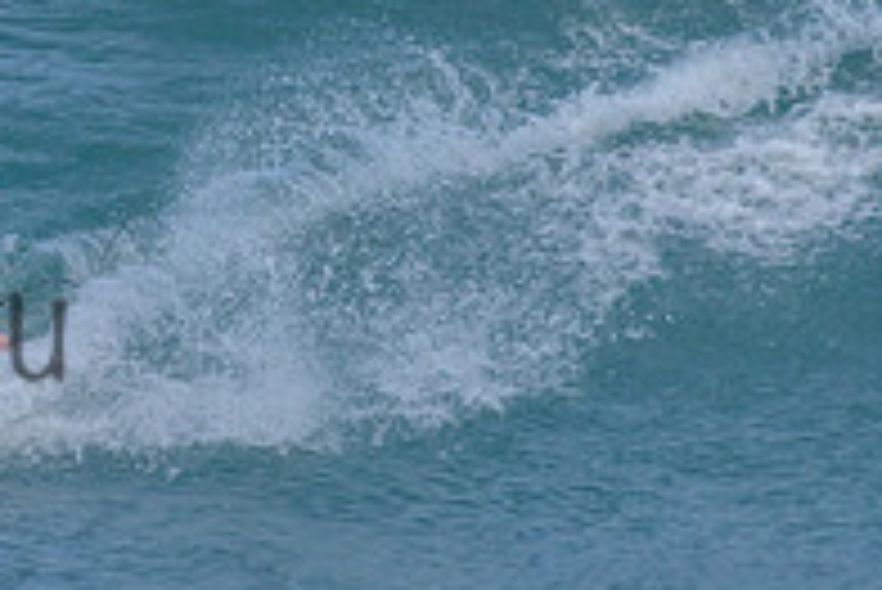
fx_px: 44474
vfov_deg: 0.8
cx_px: -286
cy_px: 93
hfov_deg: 1.1
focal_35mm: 1814
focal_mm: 500
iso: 560
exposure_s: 1/2000
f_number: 5.6
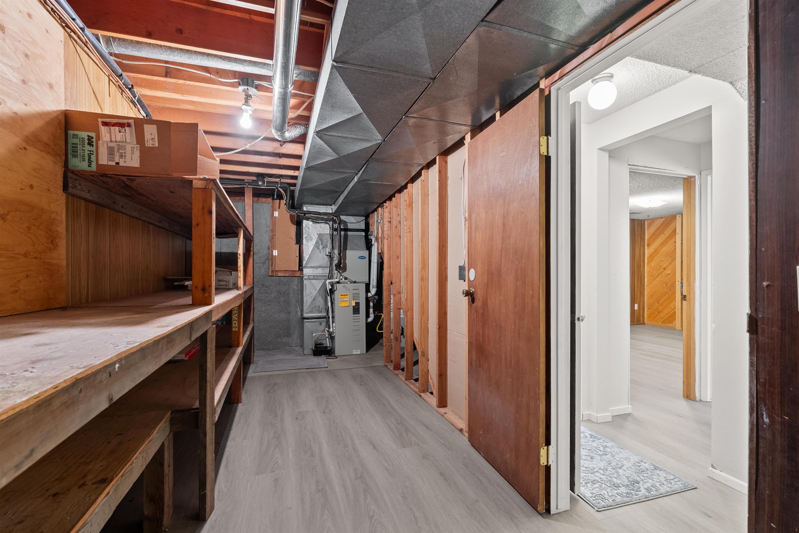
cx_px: 400
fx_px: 366
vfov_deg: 72.1
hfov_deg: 95.0
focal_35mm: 16
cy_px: 266
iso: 400
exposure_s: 2.5
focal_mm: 16.5
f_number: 8
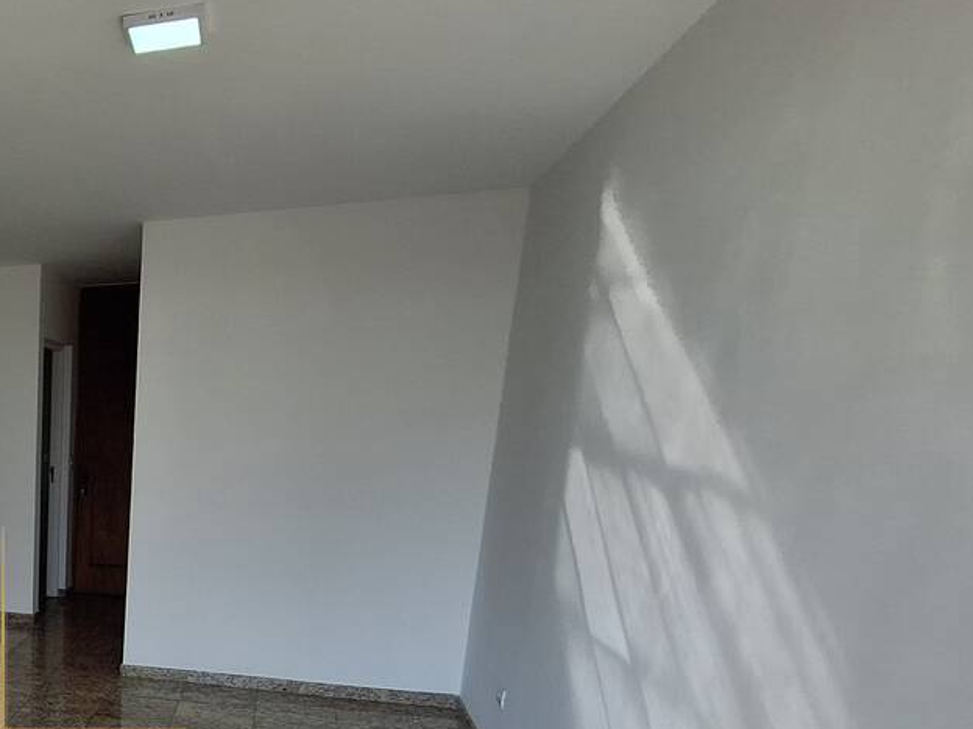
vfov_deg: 44.0
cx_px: -101
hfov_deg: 45.0
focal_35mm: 30
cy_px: 608
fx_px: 843
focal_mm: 1.74
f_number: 2.2
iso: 40
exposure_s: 1/737
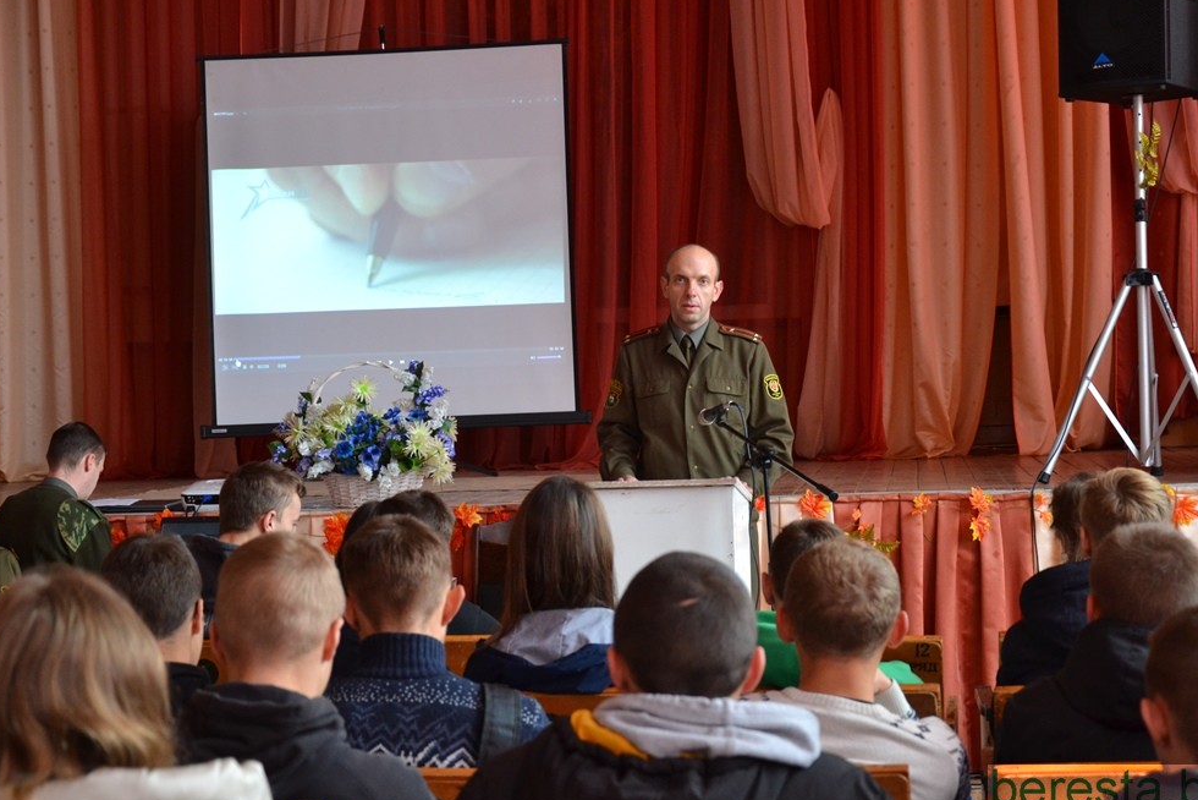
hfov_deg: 28.6
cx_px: 611
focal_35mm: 71
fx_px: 2347
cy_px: 392
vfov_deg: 19.3
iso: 1100
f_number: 4.8
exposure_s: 1/60
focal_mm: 45
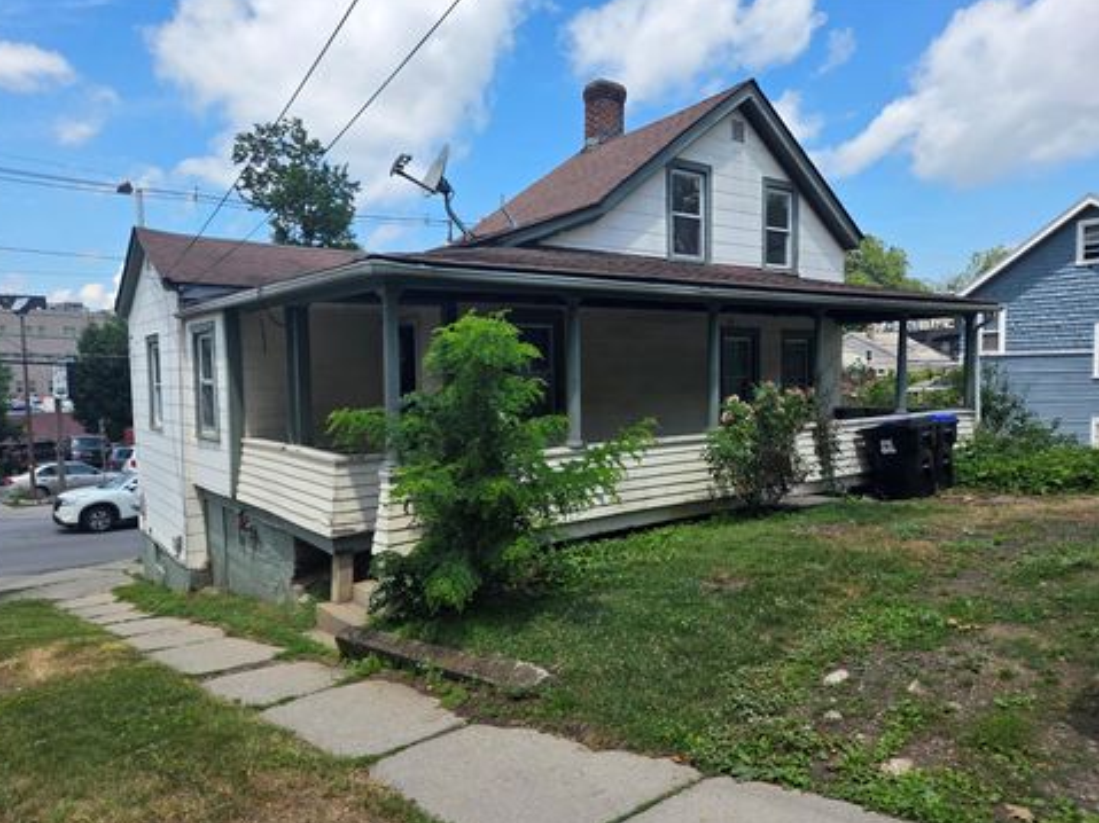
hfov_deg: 71.6
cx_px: 539
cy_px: 421
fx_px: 762
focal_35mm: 24
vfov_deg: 56.8
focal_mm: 5.4
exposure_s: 1/3309
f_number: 1.8
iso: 80
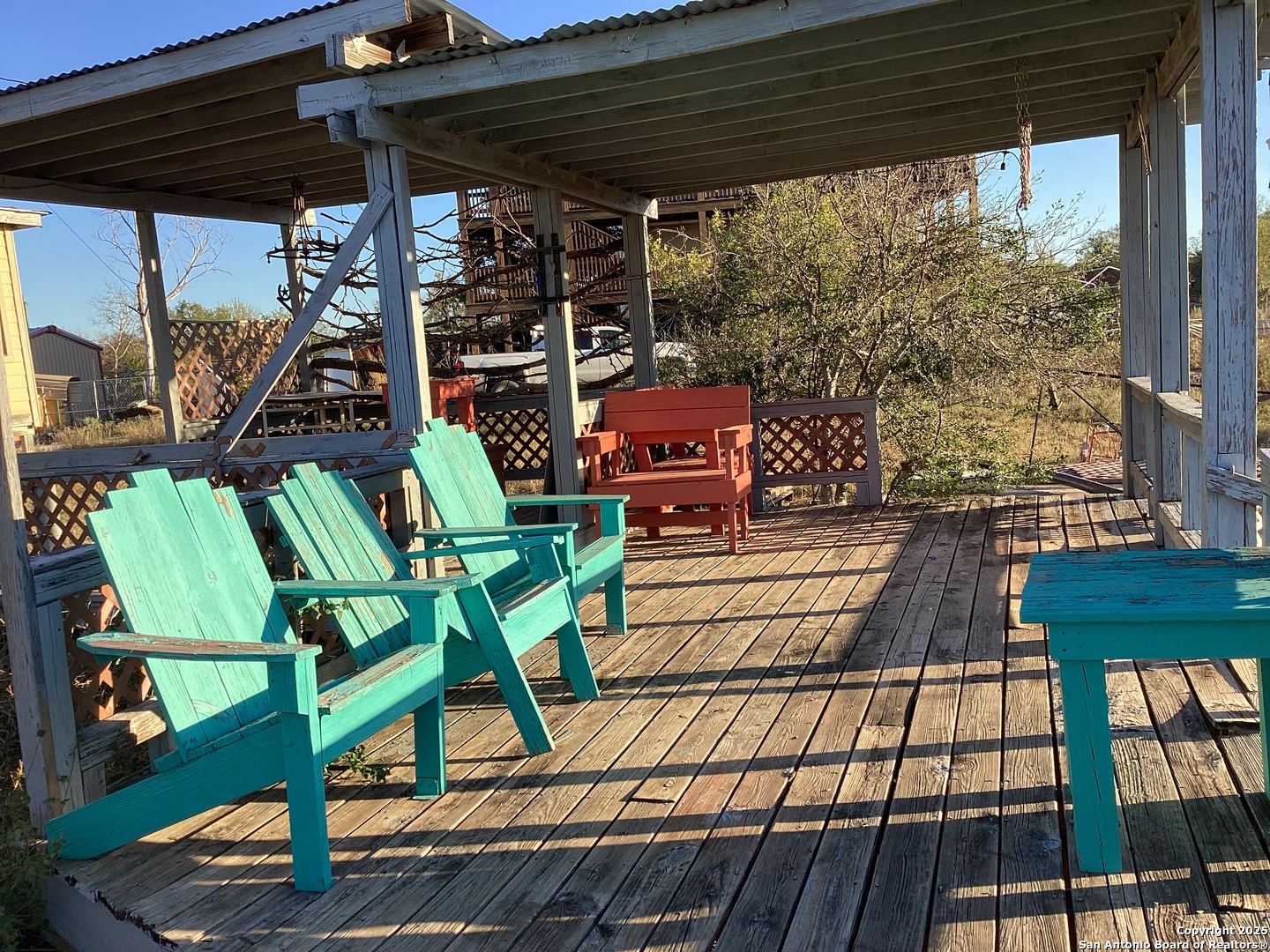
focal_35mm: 31
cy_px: 476
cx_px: 635
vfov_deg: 45.4
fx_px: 1137
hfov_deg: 58.4
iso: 25
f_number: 2.4
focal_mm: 3.3
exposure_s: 1/409
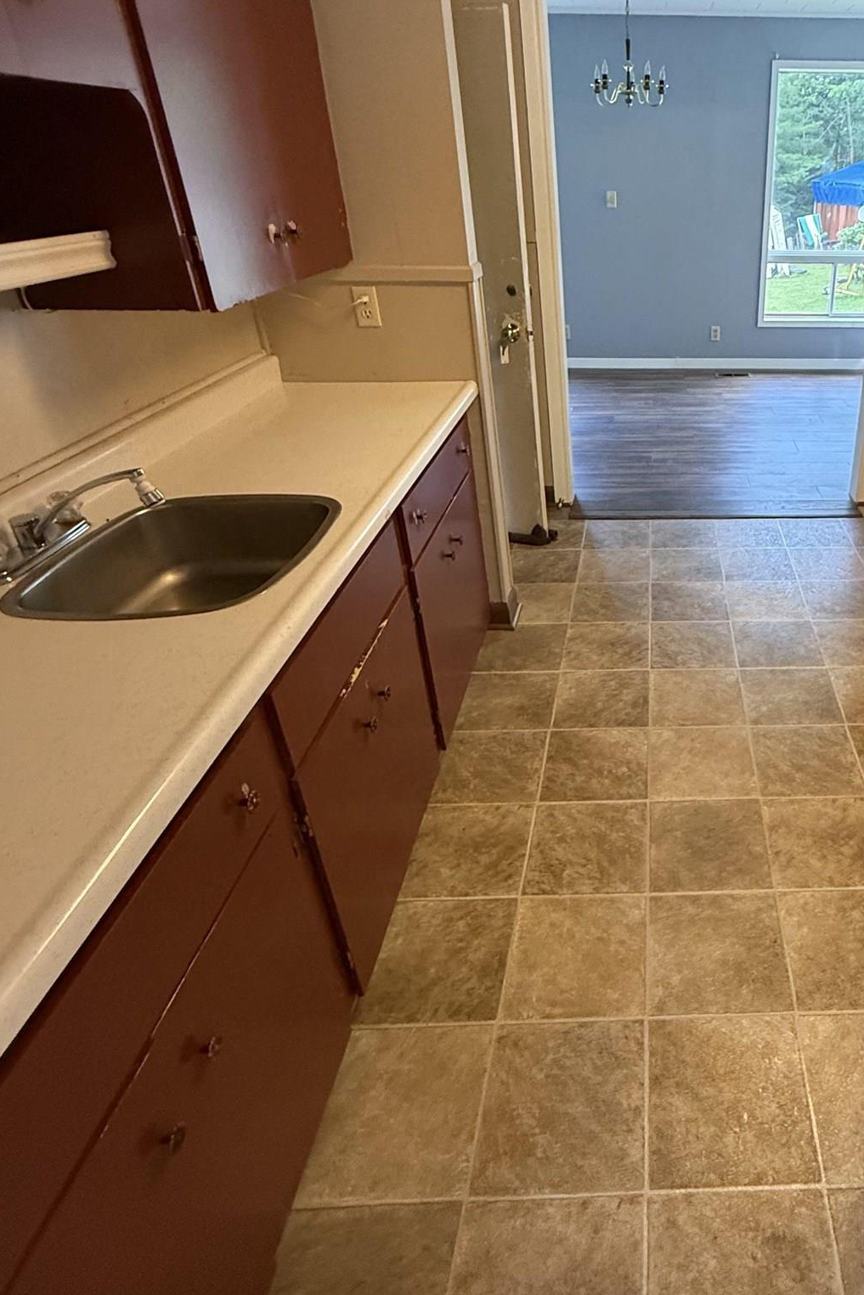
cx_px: 683
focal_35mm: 22
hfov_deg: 53.7
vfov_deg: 78.4
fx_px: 792
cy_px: 586
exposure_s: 1/93
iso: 320
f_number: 2.2
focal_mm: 2.22
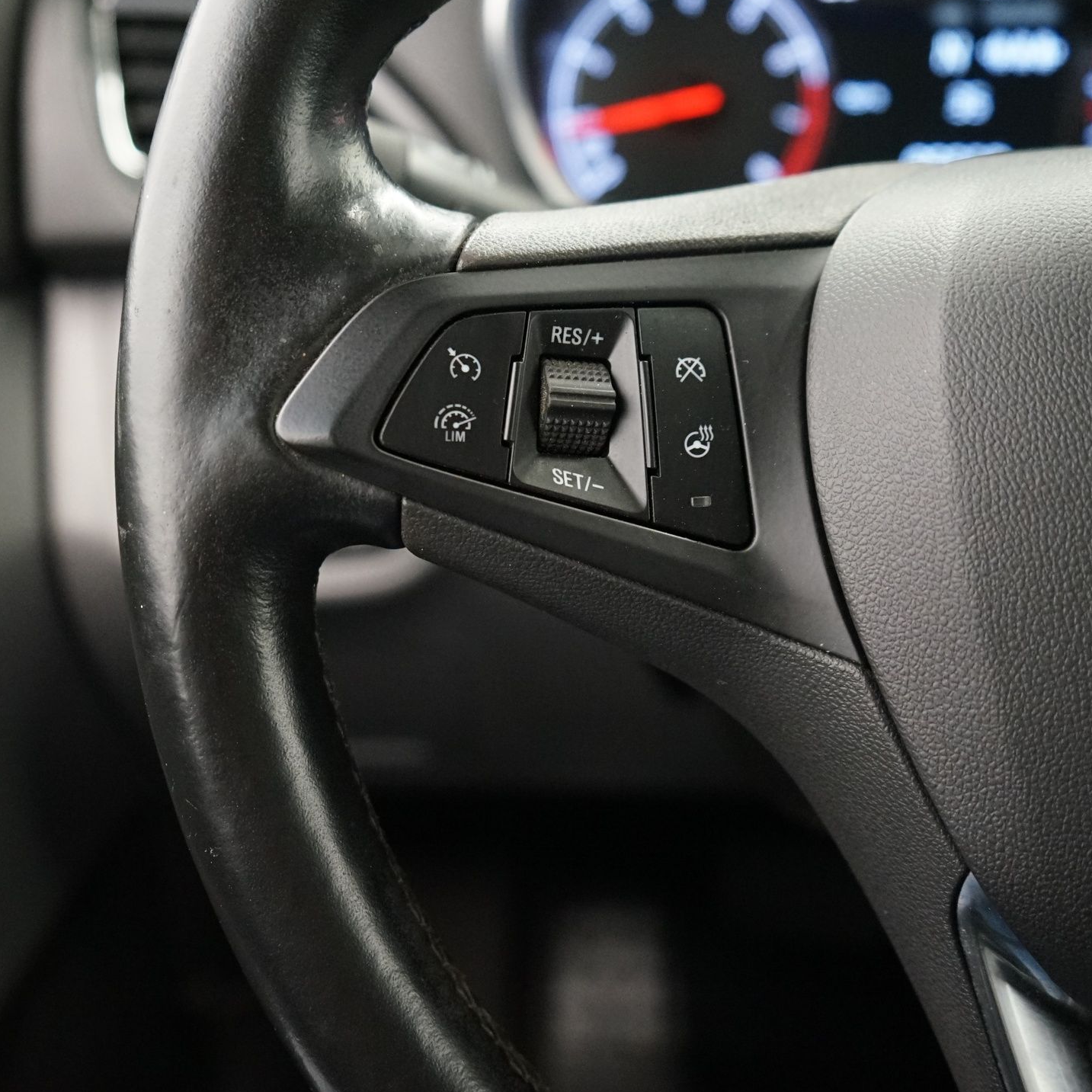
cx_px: 437
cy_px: 530
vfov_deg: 39.2
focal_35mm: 43
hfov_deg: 39.0
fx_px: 1535
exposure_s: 1/60
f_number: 3.5
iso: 4000
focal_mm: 29
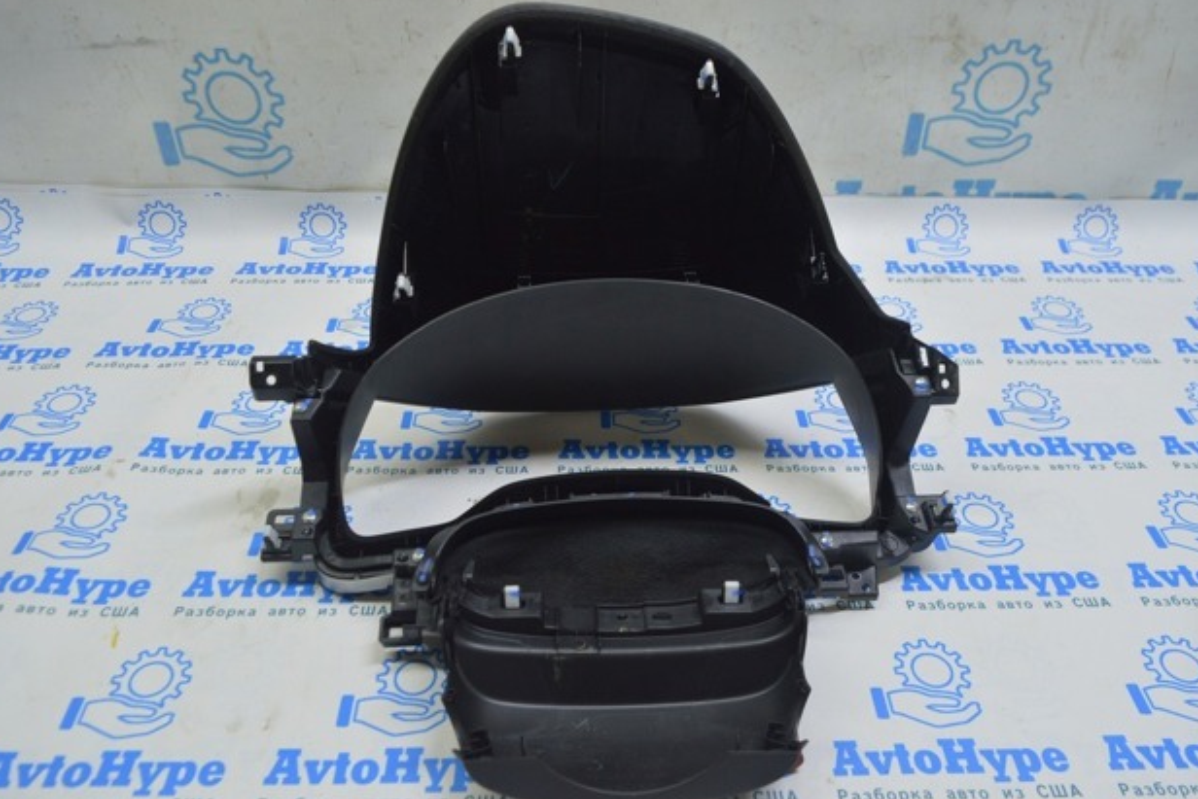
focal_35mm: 28
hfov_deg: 65.5
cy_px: 403
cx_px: 597
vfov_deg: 46.4
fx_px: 932
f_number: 5.6
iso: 400
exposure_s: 1/25
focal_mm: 18
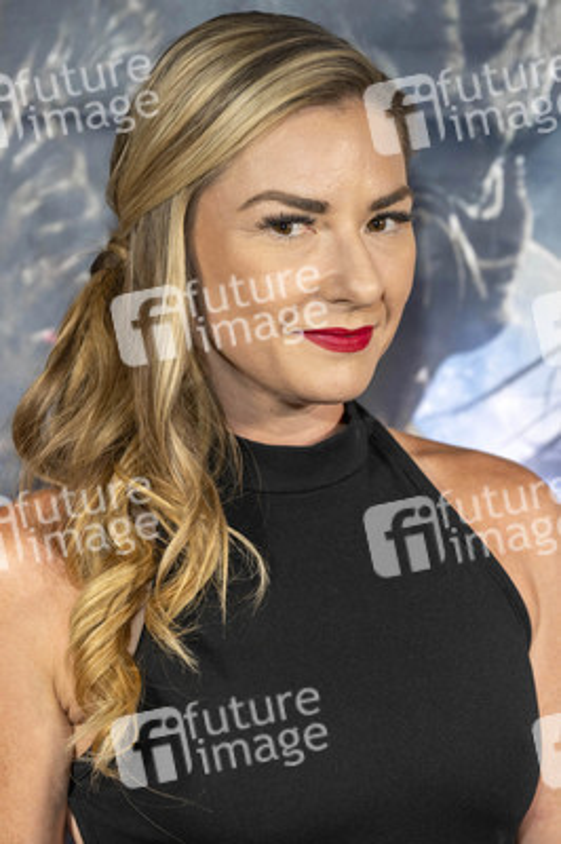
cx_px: 280
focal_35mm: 103
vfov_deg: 19.8
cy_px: 422
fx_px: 2412
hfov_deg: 13.3
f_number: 5.6
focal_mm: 103
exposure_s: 1/200
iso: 800
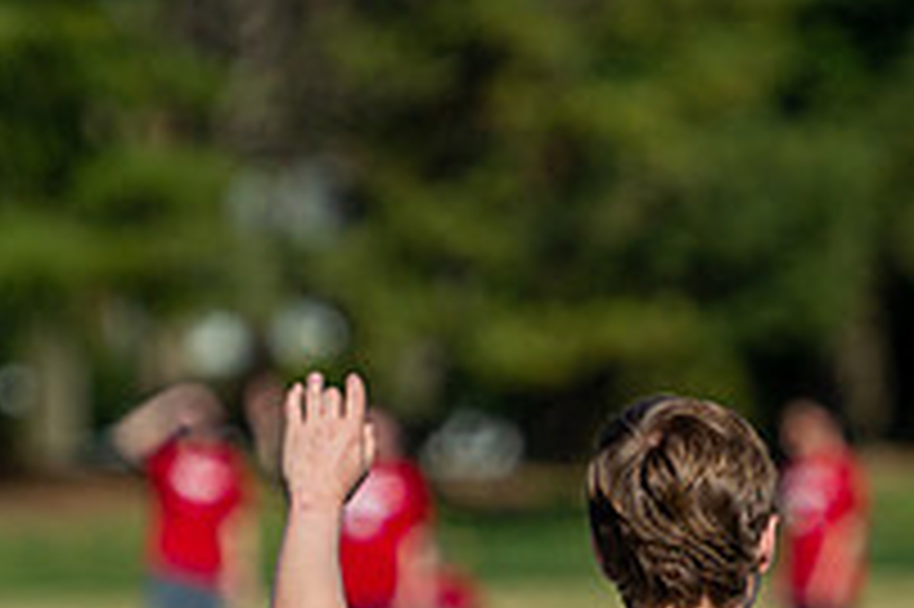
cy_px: 567
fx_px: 15956
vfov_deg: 2.2
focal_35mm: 629
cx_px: 635
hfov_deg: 3.3
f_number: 4
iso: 280
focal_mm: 220
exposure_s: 1/3200
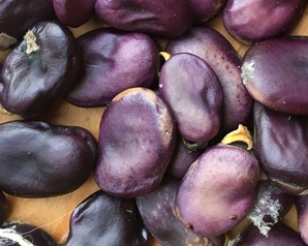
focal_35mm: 57
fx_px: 519
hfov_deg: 32.9
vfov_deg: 26.1
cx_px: 192
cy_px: 44
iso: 50
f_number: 2.2
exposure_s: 1/33
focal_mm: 4.15
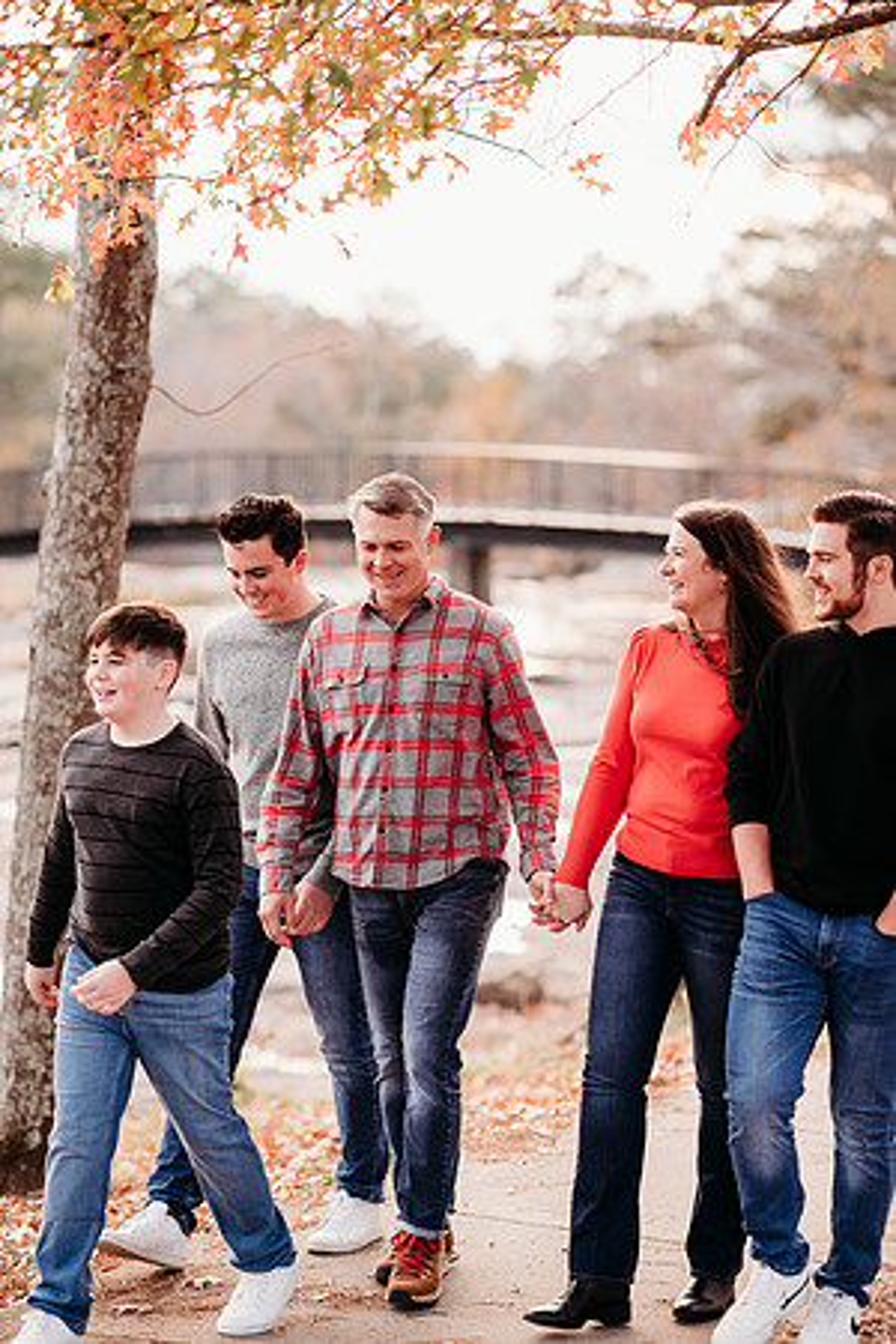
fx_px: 3173
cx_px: 448
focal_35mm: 85
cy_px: 672
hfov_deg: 16.1
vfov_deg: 23.9
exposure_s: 1/400
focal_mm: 85
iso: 320
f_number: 2.2
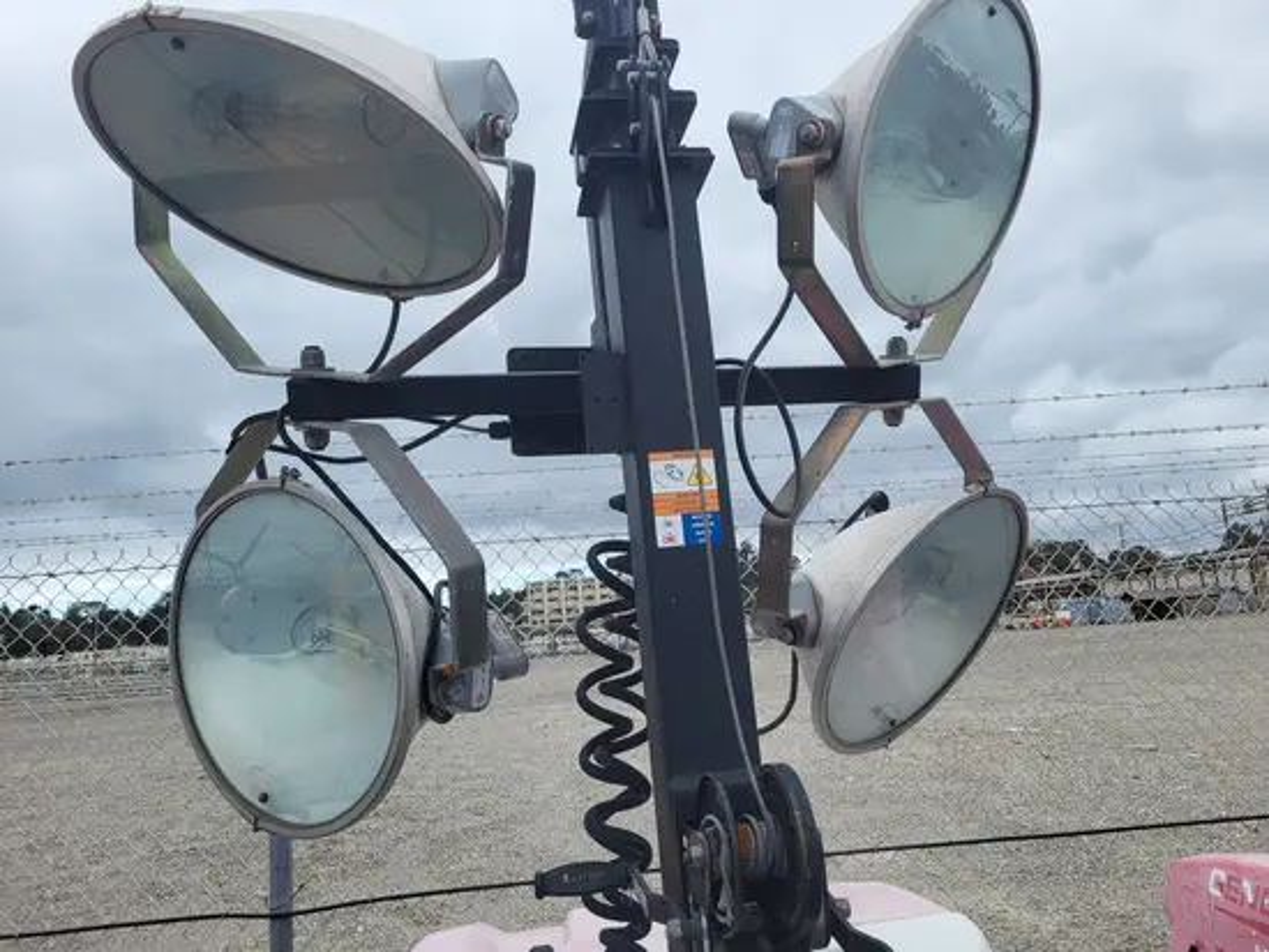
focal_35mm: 26
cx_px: 634
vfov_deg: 53.1
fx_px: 954
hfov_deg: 67.3
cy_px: 476
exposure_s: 1/1677
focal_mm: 5.4
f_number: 1.8
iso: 40
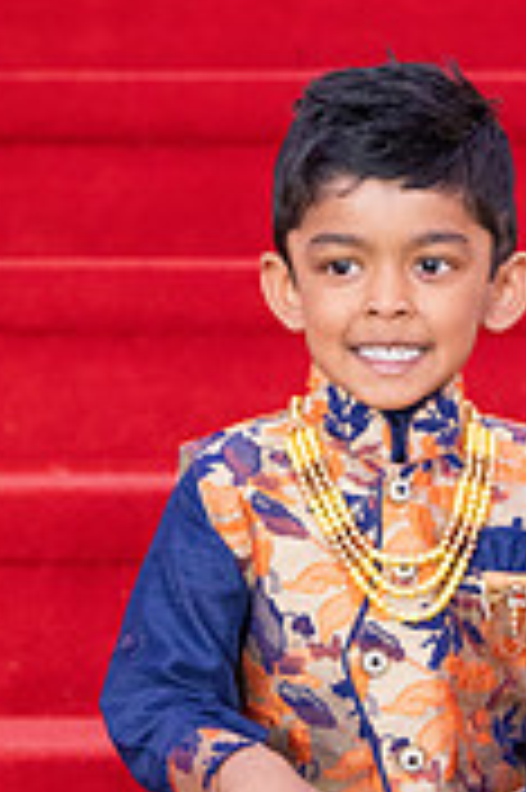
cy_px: 774
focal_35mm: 202
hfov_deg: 6.8
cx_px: 499
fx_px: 4436
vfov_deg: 10.1
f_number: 2.8
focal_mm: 79
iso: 6400
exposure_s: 1/200
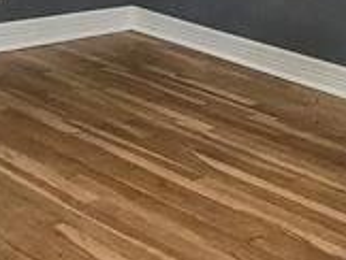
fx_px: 821
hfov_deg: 23.1
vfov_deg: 17.6
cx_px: 318
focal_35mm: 82
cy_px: 4
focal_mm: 2.2
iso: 320
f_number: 2.2
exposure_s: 1/60
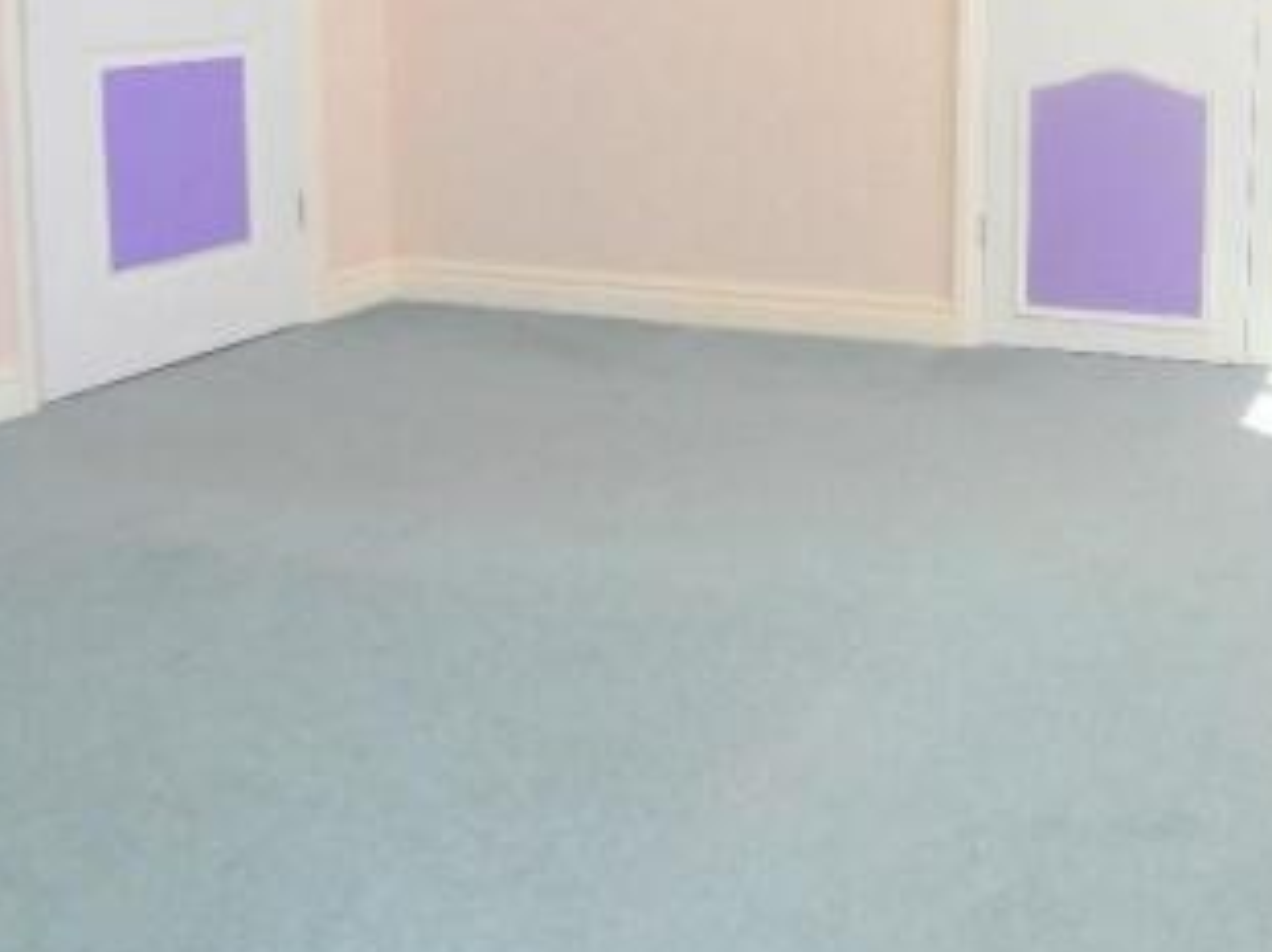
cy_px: 133
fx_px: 1653
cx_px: 1078
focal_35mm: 45
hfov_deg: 39.8
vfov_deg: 31.0
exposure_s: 1/125
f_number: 3.3
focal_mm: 4.2
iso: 80
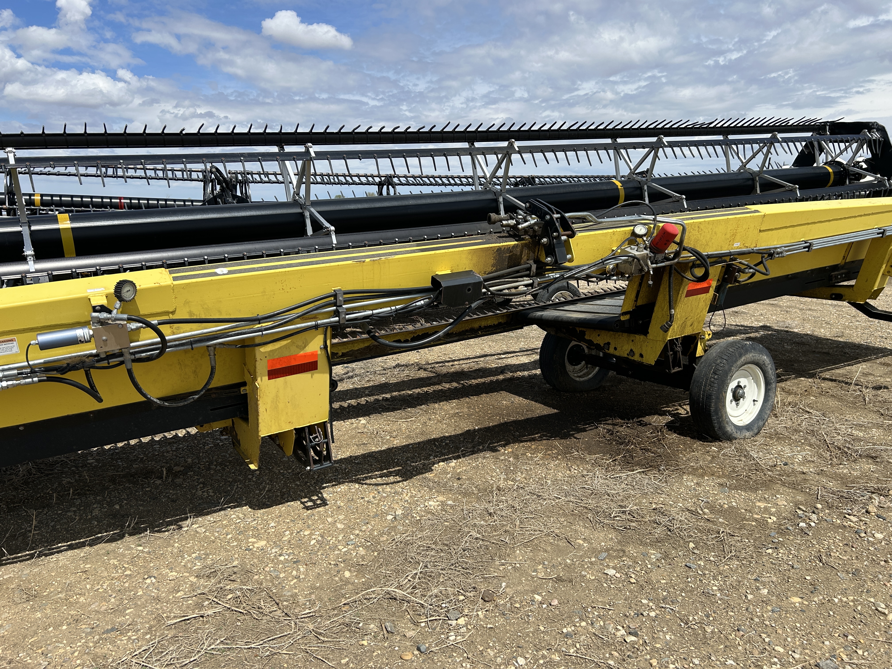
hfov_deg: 67.3
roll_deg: +1.6
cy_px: 334
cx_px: 446
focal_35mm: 26
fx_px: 670
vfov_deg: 53.1
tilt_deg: -11.4
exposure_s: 1/5587
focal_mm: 5.7
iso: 50
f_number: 1.5
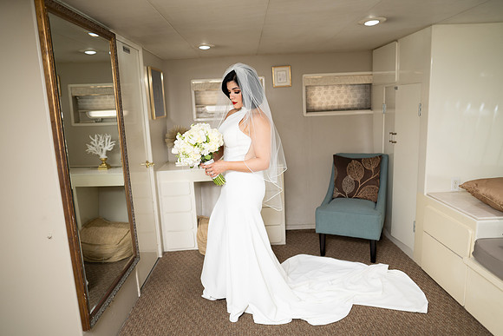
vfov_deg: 53.2
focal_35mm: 24
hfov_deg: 73.7
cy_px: 168
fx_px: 335
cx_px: 252
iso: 250
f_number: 1.4
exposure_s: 1/1000
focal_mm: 24
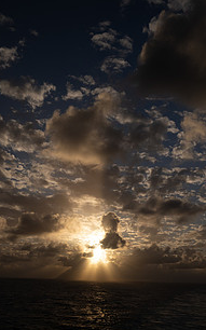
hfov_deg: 28.6
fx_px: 405
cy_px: 232
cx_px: 102
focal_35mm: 45
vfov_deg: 43.5
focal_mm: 30
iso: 125
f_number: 13
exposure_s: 1/400
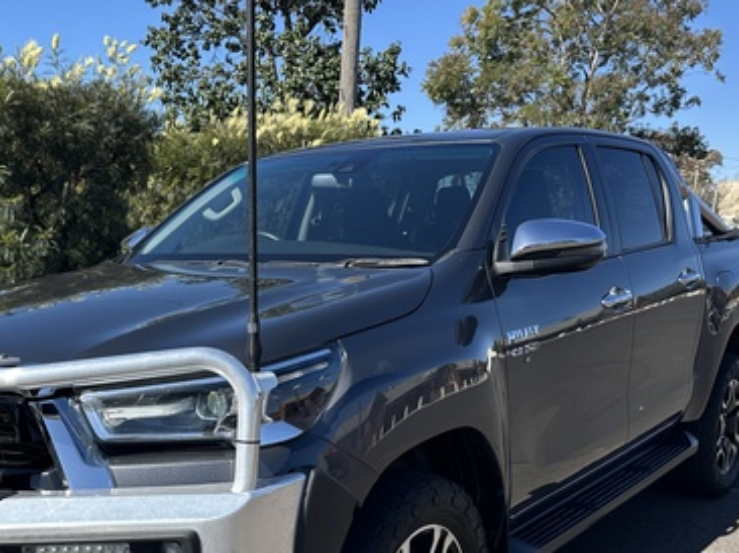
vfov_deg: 33.8
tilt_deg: -8.7
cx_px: 258
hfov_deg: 44.3
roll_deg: -1.9
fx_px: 896
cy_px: 392
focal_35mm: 42
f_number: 1.78
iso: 80
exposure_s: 1/2410
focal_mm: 6.86
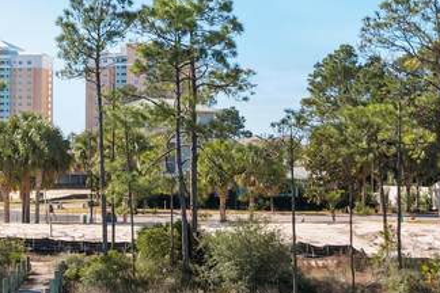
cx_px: 215
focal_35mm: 87
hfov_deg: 23.4
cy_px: 185
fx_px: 1063
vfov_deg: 15.7
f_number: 2.8
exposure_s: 1/1000
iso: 100
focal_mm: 8.38
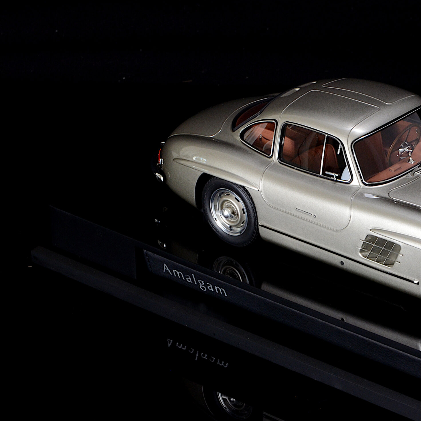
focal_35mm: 155
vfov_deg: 11.3
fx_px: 2133
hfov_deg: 11.2
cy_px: 227
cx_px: 364
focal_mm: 70
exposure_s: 1/10
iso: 1000
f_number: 18
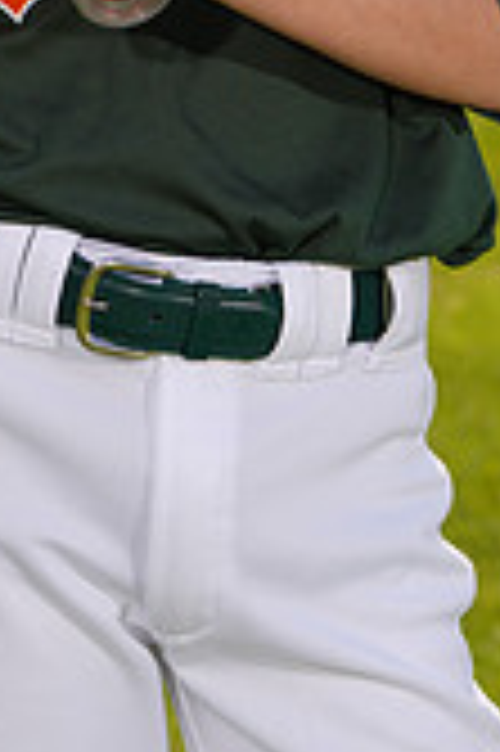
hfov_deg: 3.9
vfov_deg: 5.8
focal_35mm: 348
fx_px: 7265
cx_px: -25
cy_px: -536
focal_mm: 100
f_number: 9
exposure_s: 1/160
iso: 80
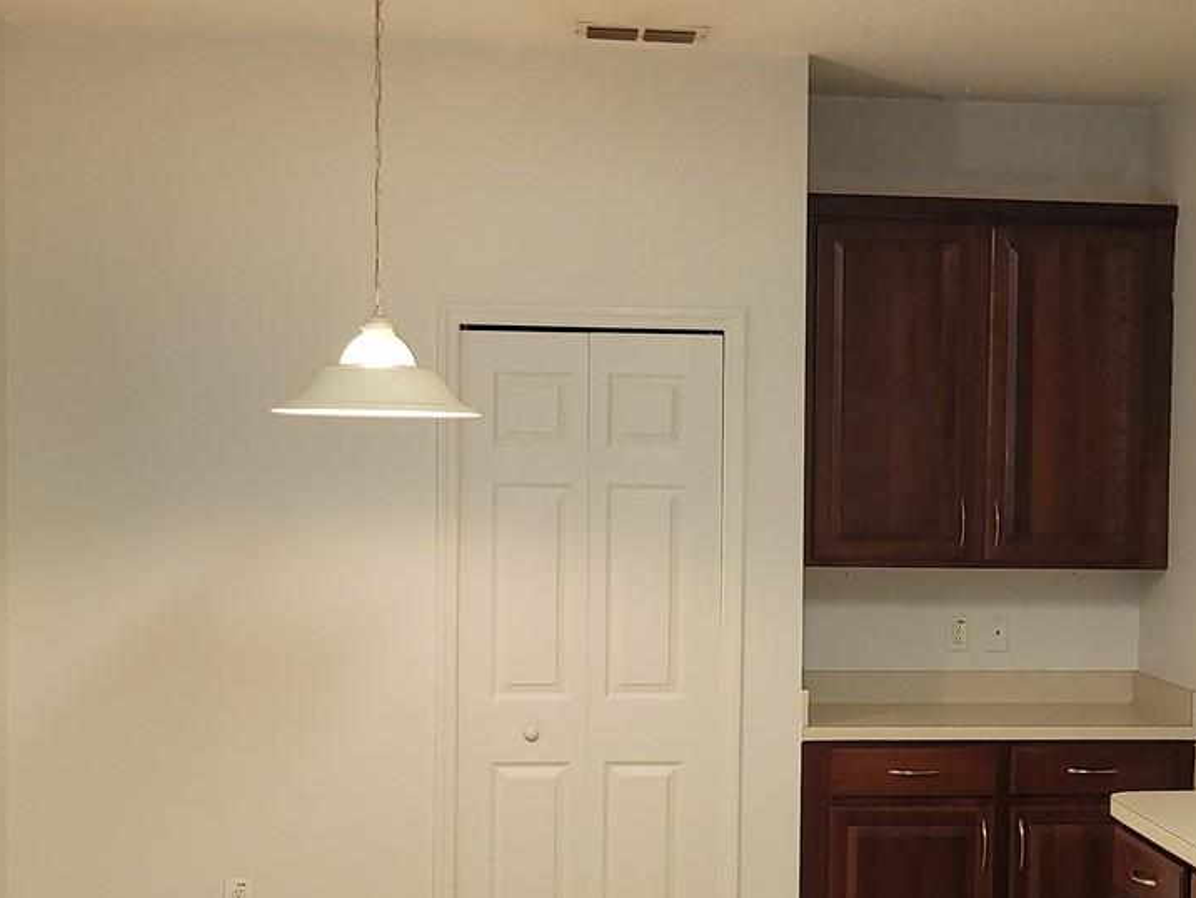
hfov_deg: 32.8
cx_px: 846
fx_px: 2004
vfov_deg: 25.2
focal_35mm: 58
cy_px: 573
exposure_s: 1/40
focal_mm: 5.4
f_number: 1.8
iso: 100
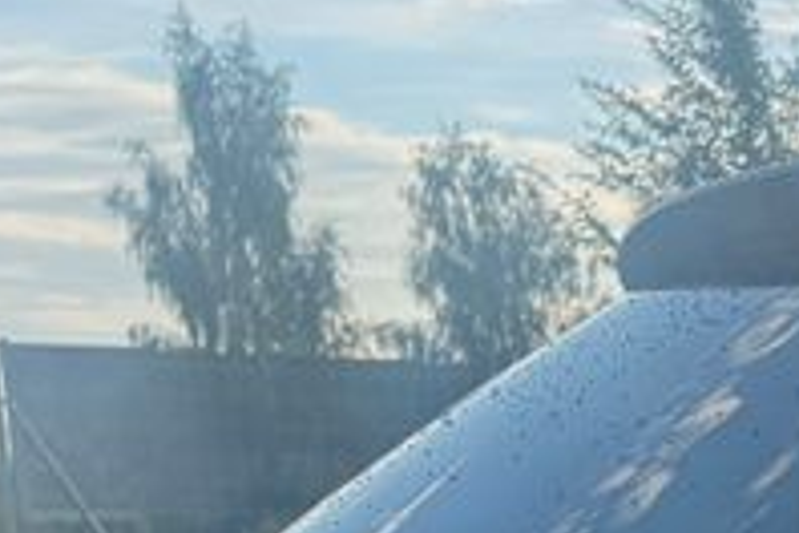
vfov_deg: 9.7
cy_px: 1155
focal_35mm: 129
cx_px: 1695
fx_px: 2863
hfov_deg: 13.3
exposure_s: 1/1464
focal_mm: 6.76
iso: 100
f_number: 1.78
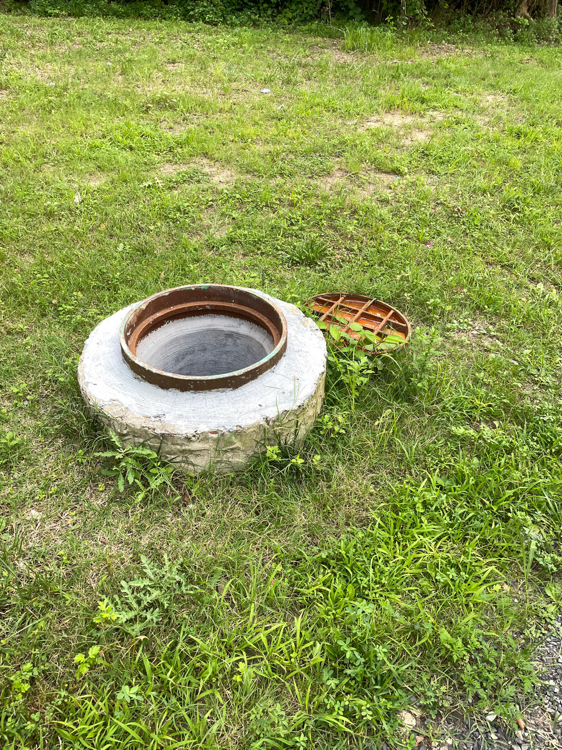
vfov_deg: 67.3
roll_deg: -2.0
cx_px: 281
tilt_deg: -37.7
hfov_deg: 53.1
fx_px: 563
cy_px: 375
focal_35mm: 26
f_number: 1.6
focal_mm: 4.2
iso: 50
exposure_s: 1/121
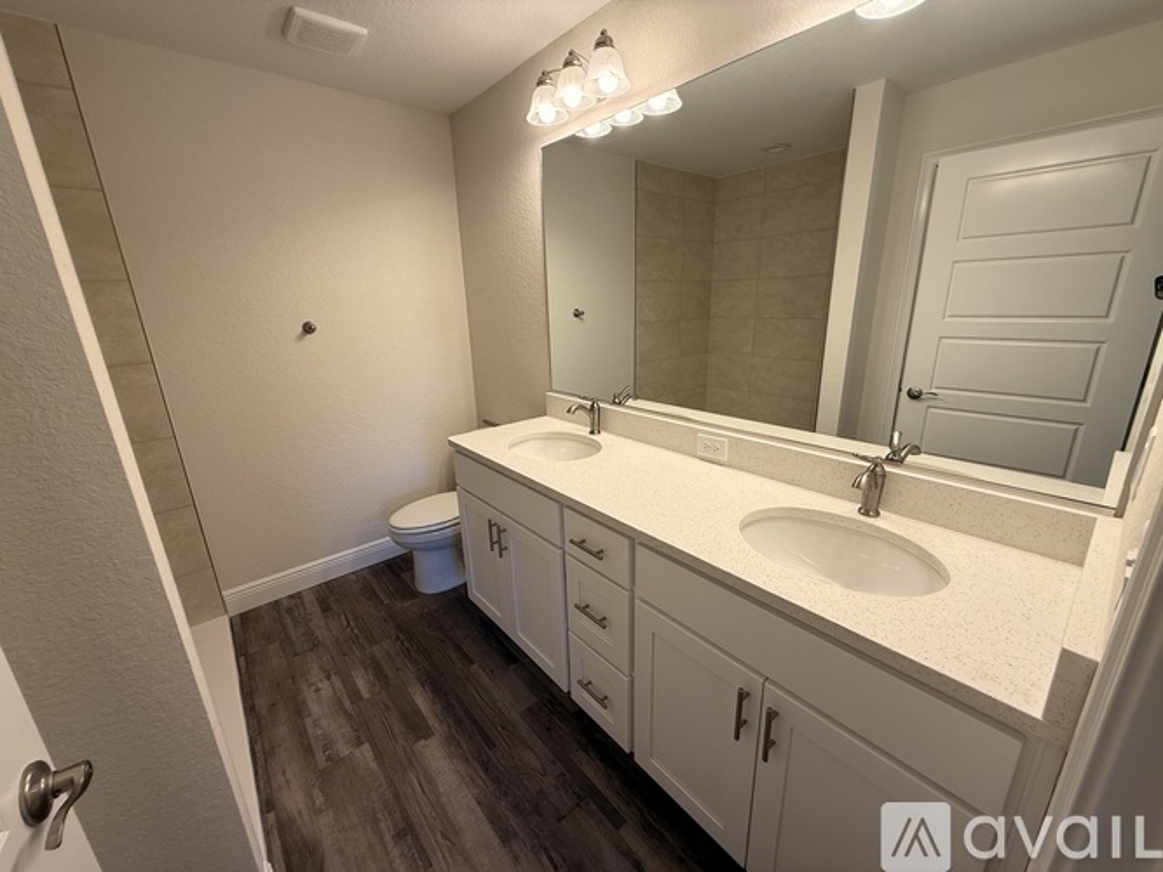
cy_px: 436
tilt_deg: -15.9
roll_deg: +2.3
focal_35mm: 14
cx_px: 582
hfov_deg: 102.1
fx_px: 470
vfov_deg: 85.7
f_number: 2.2
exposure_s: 1/120
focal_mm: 2.22
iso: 80
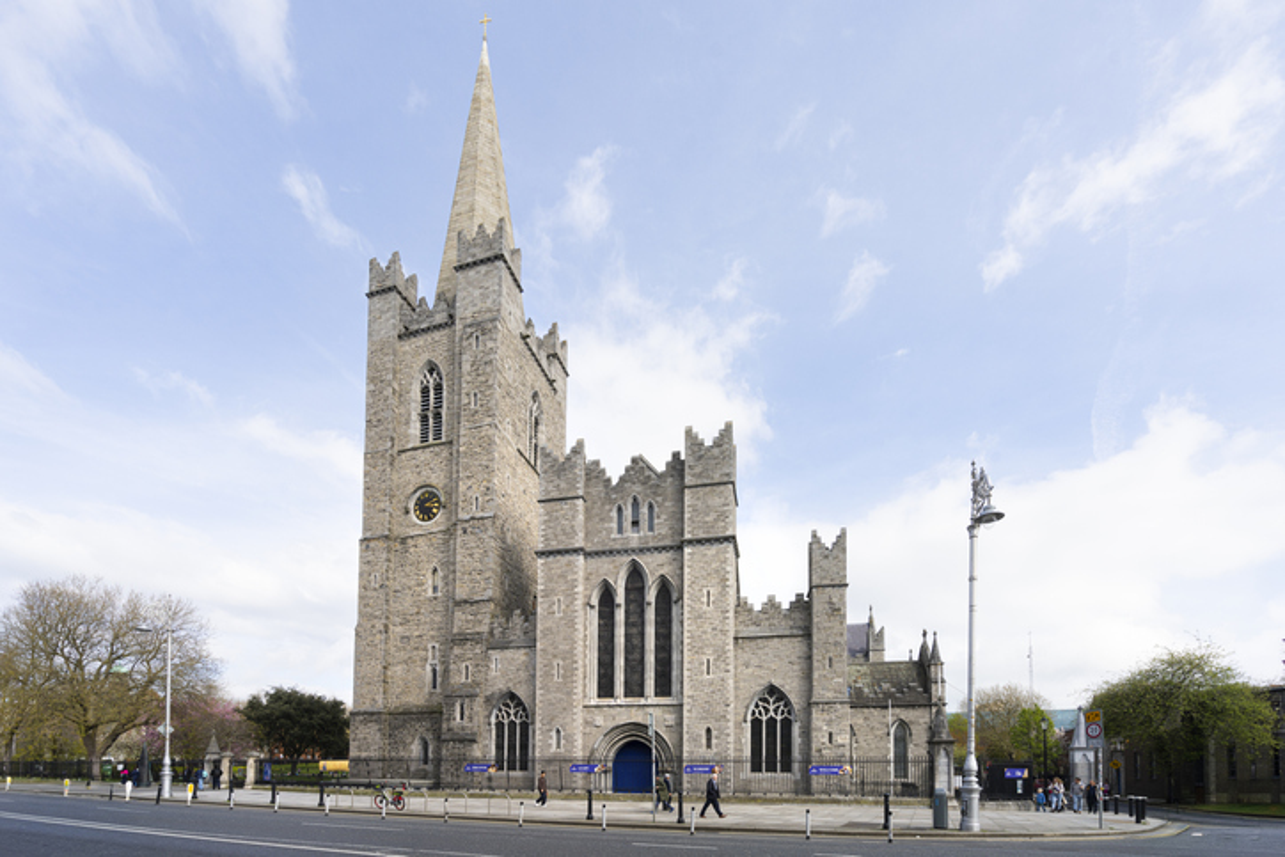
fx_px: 571
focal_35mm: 16
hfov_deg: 96.7
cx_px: 642
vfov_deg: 73.8
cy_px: 428
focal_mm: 16
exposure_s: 1/160
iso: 125
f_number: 11
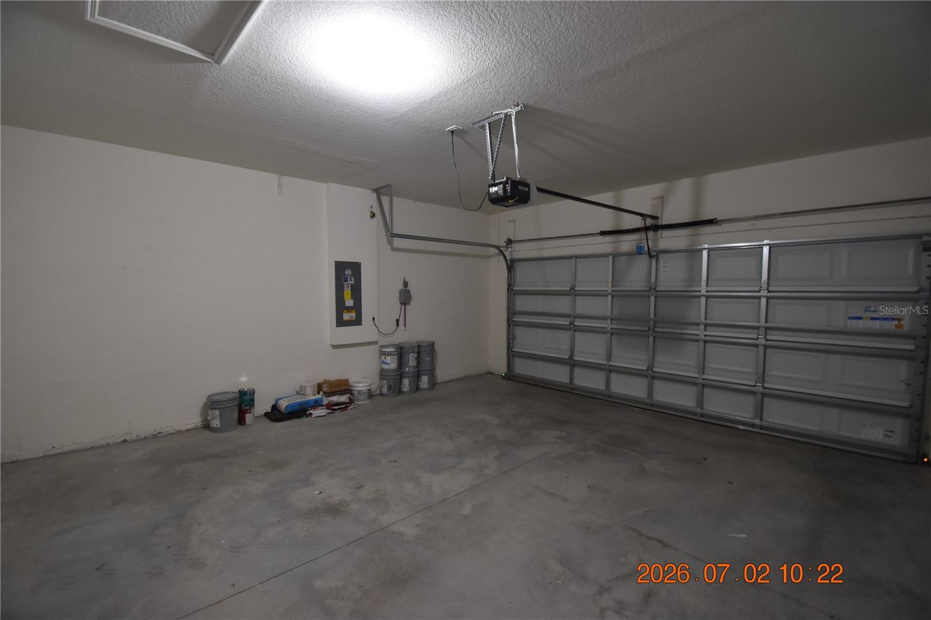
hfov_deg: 100.4
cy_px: 310
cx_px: 466
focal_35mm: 15
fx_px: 388
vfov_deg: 77.3
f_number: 3.5
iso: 800
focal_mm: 10
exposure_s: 1/15
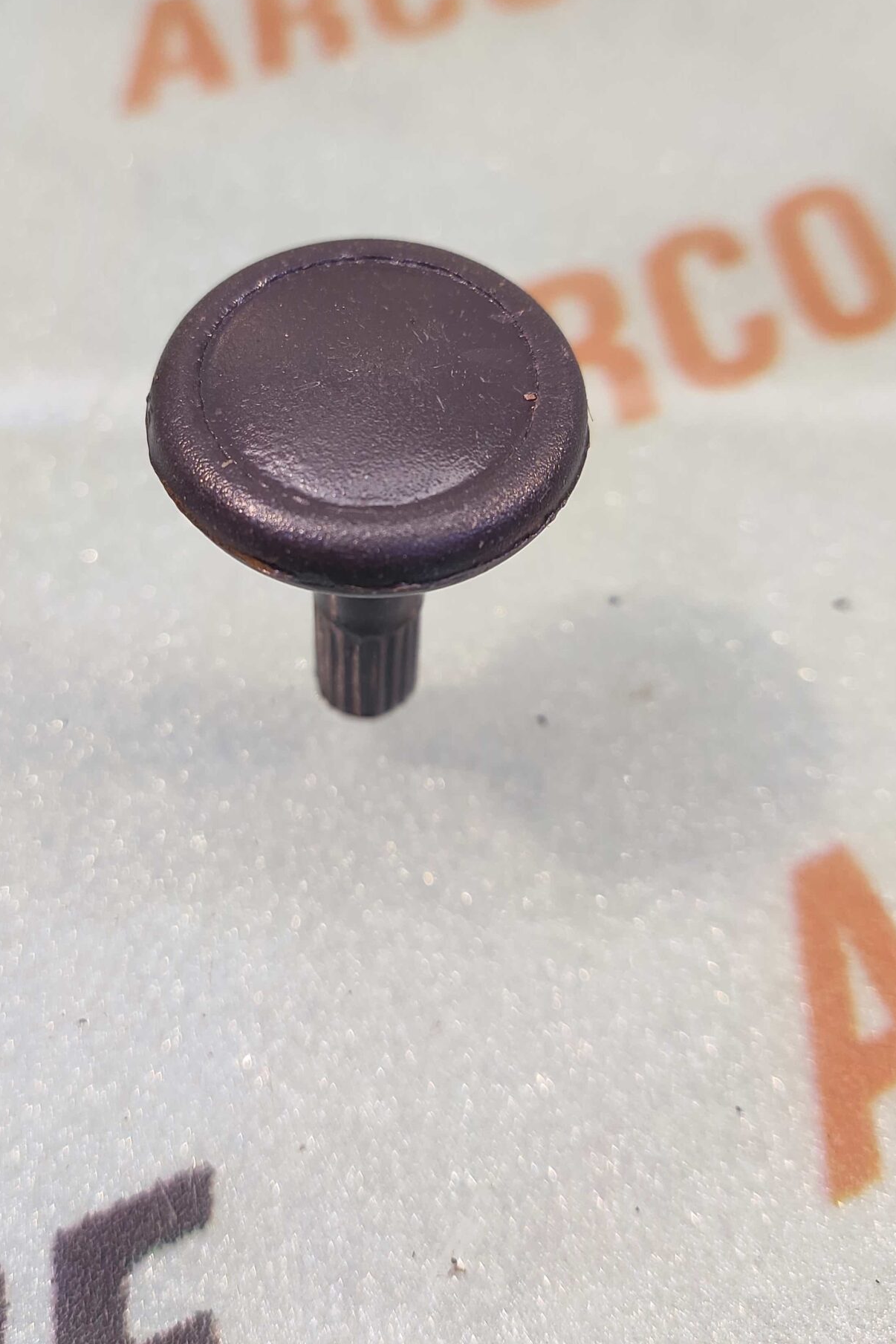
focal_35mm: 25
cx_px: 340
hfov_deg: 50.8
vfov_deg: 70.6
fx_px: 933
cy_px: 524
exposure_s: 1/50
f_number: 1.79
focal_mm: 4.74
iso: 275
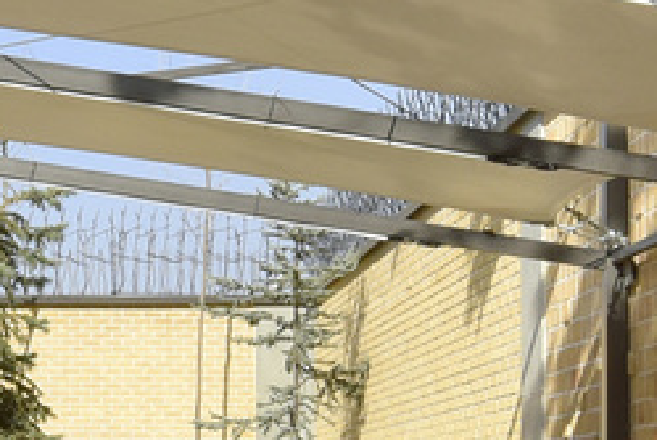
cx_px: 32
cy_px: 414
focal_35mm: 118
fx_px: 2157
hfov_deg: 17.0
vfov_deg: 11.6
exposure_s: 1/125
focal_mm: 16
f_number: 11
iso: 200
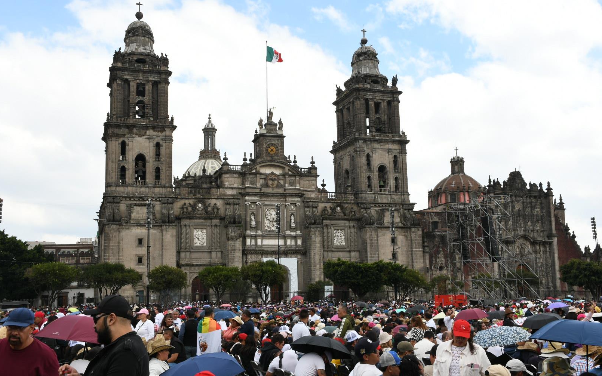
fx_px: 656
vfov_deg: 32.0
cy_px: 178
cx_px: 301
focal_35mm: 40
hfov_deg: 49.3
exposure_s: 1/125
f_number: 13
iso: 200
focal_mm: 26
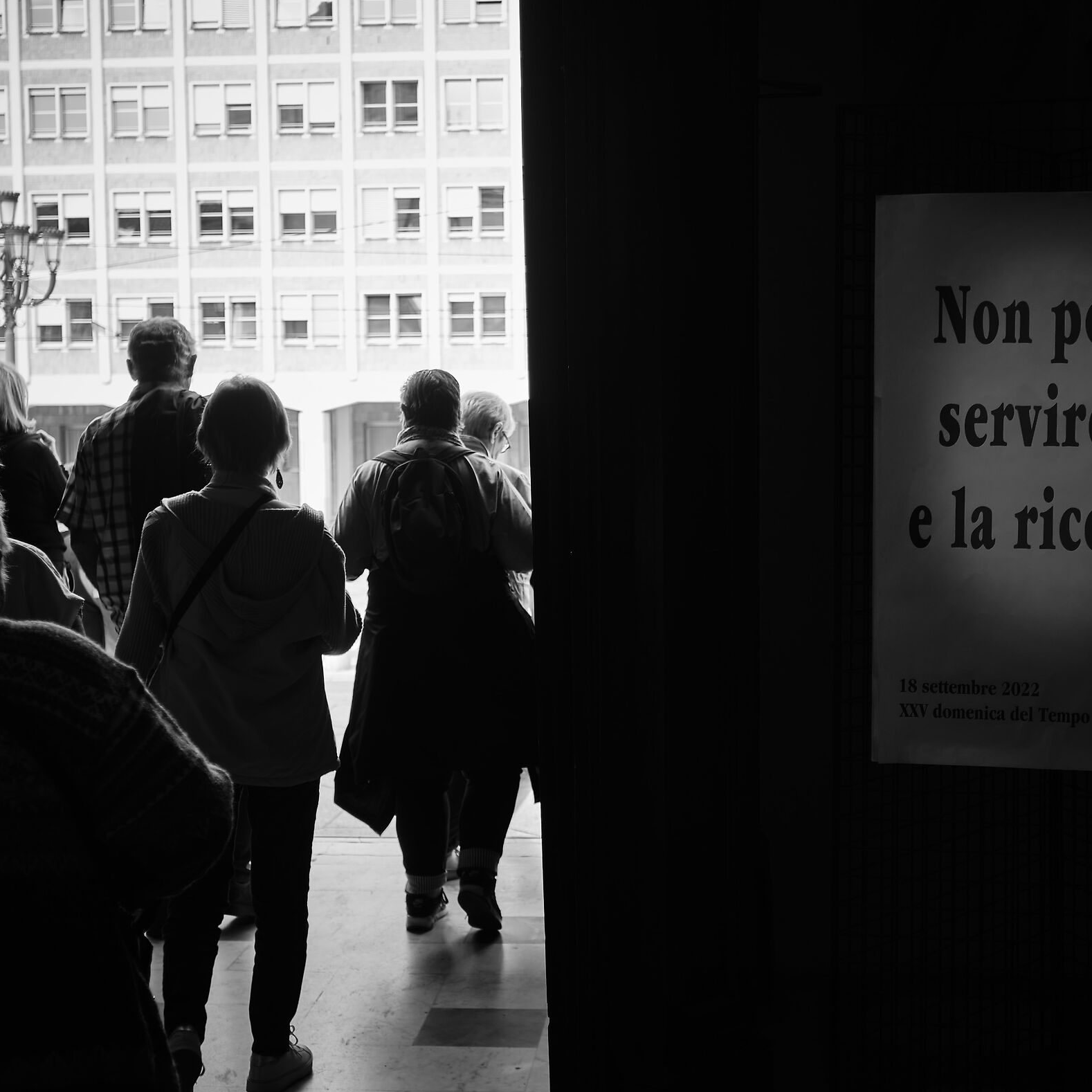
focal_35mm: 53
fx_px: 1892
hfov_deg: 32.2
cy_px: 552
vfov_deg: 32.2
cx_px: 580
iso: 200
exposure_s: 1/250
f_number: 2.8
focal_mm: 27
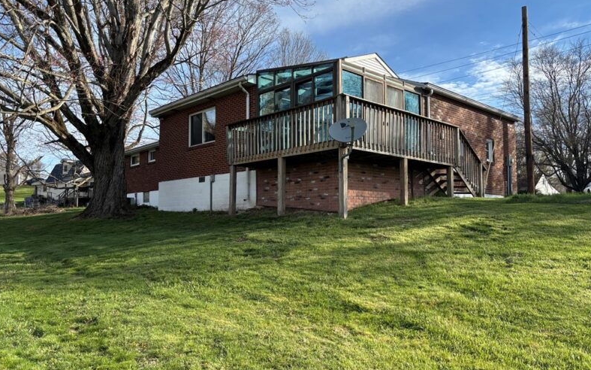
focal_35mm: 28
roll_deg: +0.1
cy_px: 187
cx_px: 298
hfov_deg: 66.5
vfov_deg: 44.5
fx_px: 451
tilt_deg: +3.8
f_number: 1.6
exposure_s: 1/1567
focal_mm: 5.96
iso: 50
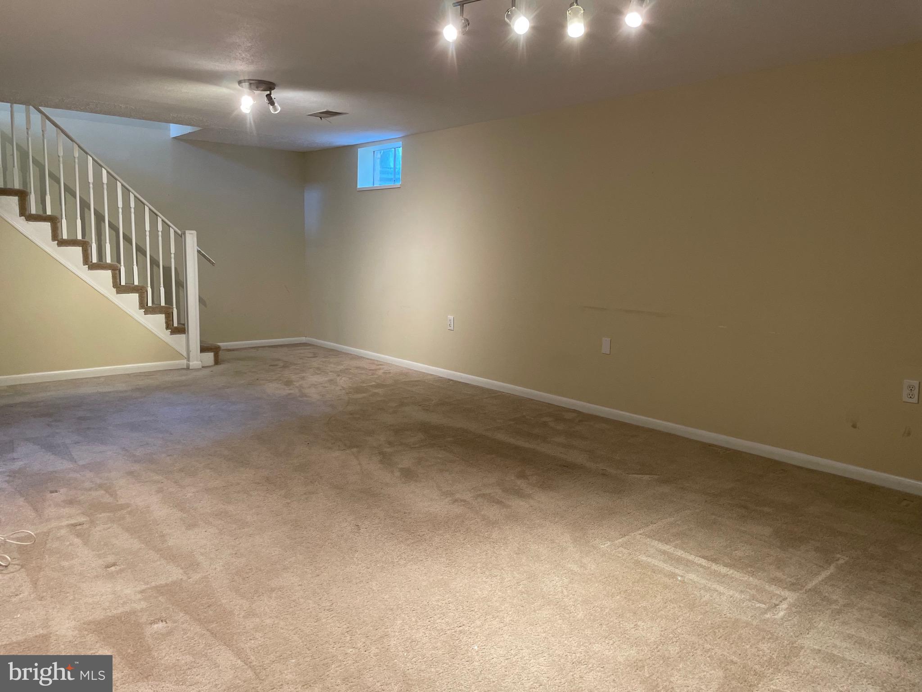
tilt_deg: -7.5
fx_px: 693
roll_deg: -1.0
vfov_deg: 53.1
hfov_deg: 67.3
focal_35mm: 26
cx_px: 461
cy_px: 346
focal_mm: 4.2
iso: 200
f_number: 1.6
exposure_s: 1/60
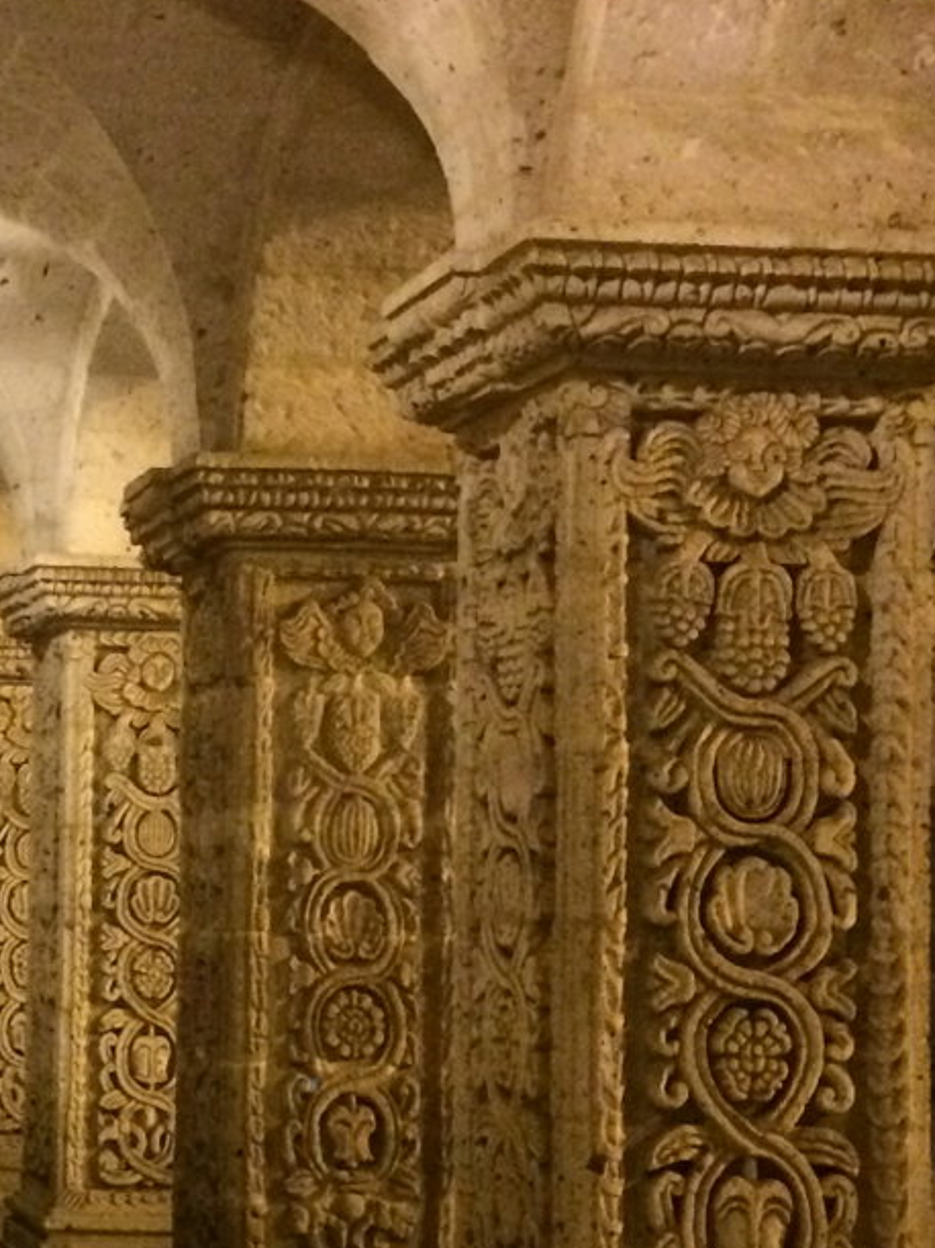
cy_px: 770
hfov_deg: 18.3
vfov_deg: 25.6
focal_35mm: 76
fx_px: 2738
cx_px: -229
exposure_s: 1/15
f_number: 2.2
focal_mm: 4.15
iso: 500
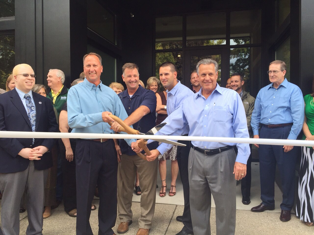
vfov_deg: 48.2
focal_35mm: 29
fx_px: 263
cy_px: 118
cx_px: 157
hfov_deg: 61.7
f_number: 2.2
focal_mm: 4.15
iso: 32
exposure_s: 1/286
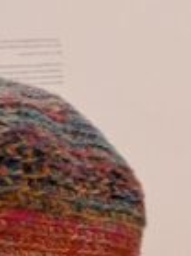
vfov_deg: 8.8
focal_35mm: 184
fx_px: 1356
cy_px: 764
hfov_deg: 7.8
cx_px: -148
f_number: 1.89
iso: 593
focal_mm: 5.43
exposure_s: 1/33.3
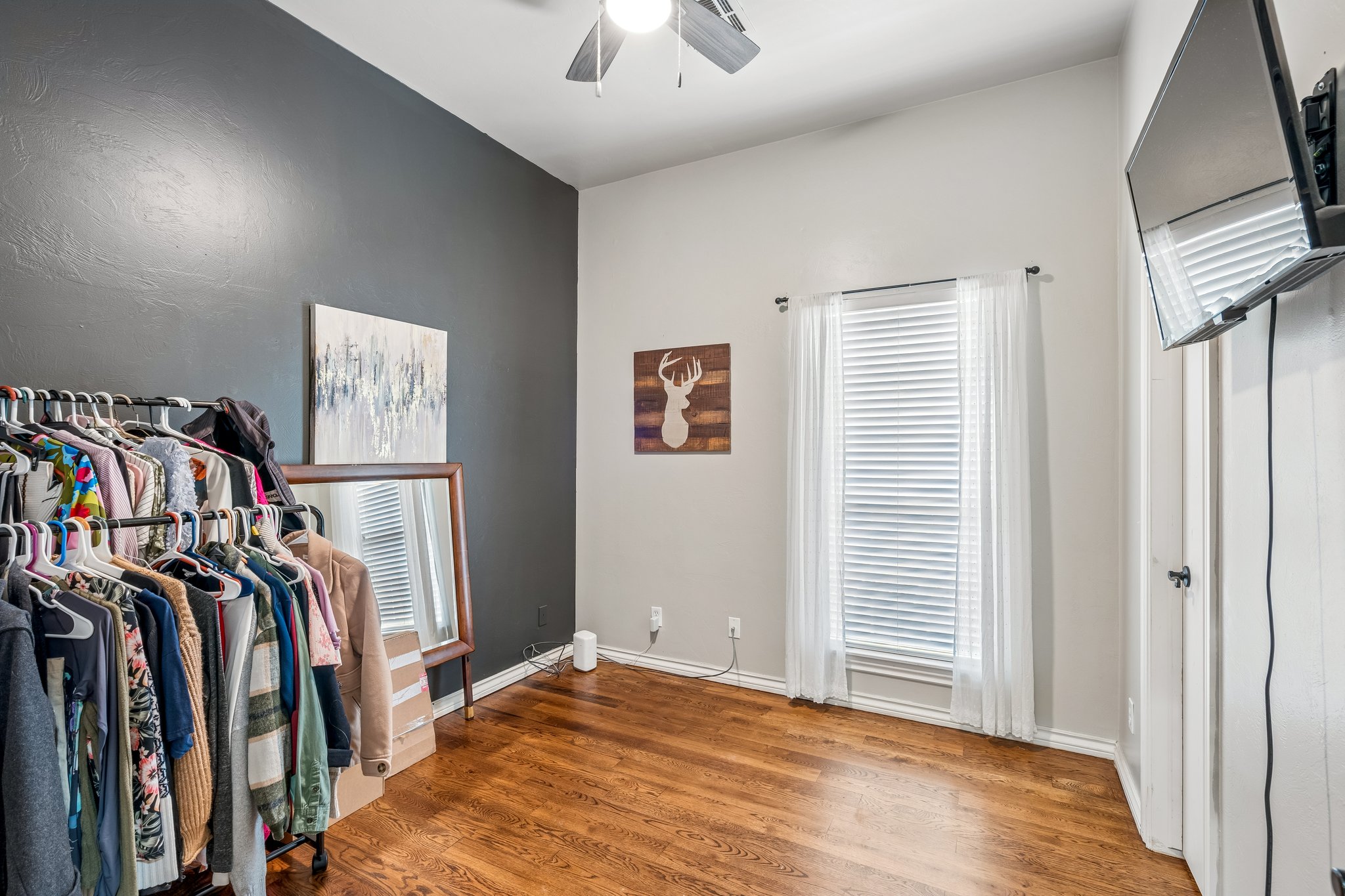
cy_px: 448
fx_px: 598
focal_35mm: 16
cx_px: 672
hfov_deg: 96.7
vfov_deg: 73.7
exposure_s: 1/1.67
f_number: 8
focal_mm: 16
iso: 200
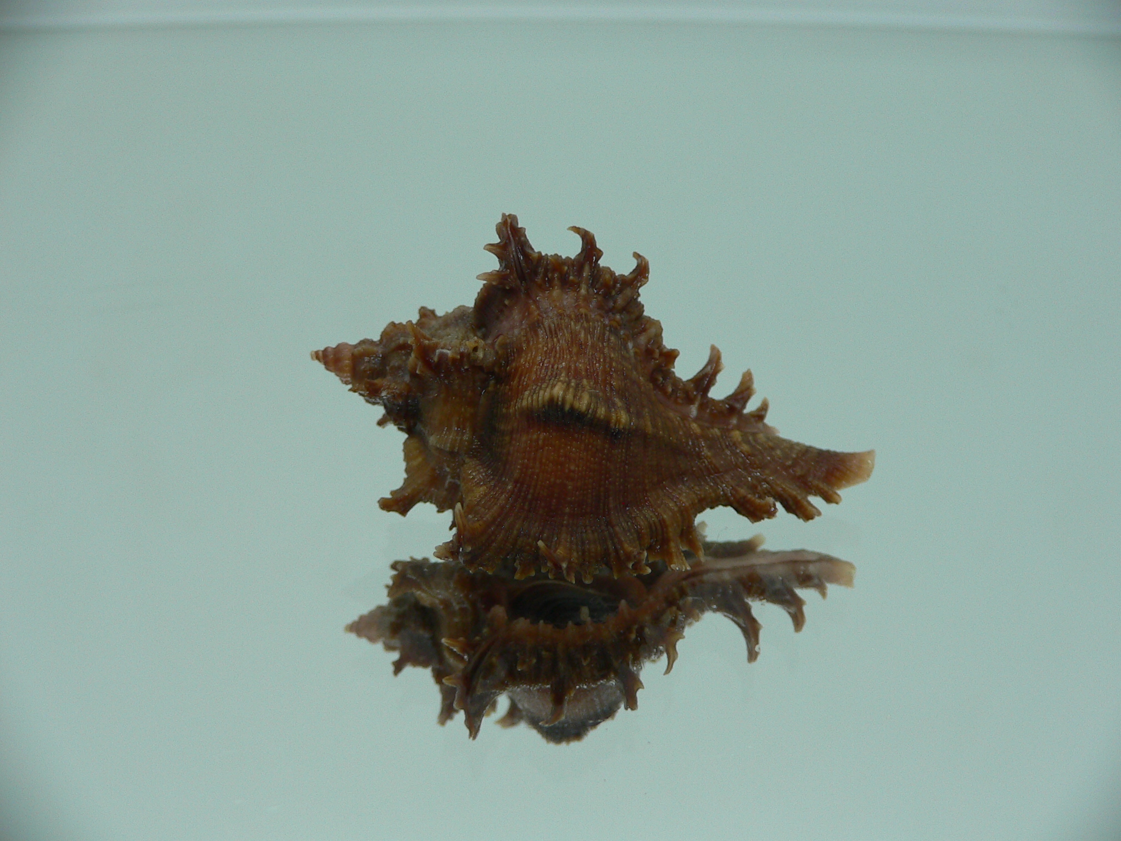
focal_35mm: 35
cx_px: 560
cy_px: 420
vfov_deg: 40.7
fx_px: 1133
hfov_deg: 52.6
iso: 80
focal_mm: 4.6
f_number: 2.8
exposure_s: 1/60
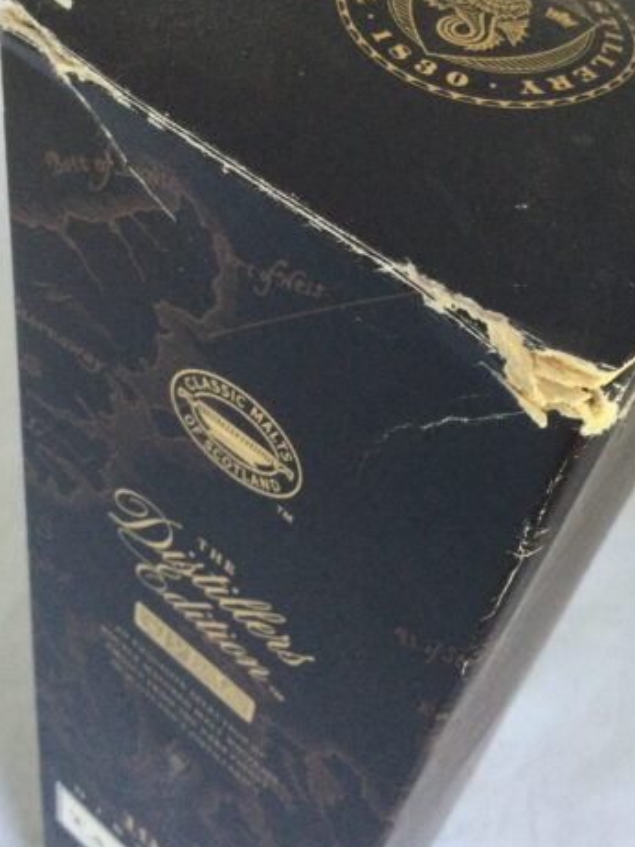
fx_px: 1051
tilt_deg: -47.7
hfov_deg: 33.6
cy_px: 369
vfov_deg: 43.7
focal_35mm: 43
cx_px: 351
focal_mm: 3.3
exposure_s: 1/33
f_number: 2.4
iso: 200
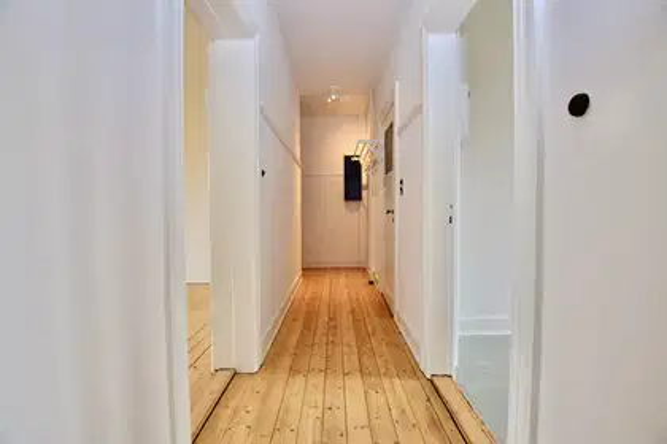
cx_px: 334
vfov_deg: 77.3
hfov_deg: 100.4
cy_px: 222
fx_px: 278
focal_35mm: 15
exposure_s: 1/100
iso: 400
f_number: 5.6
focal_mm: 10
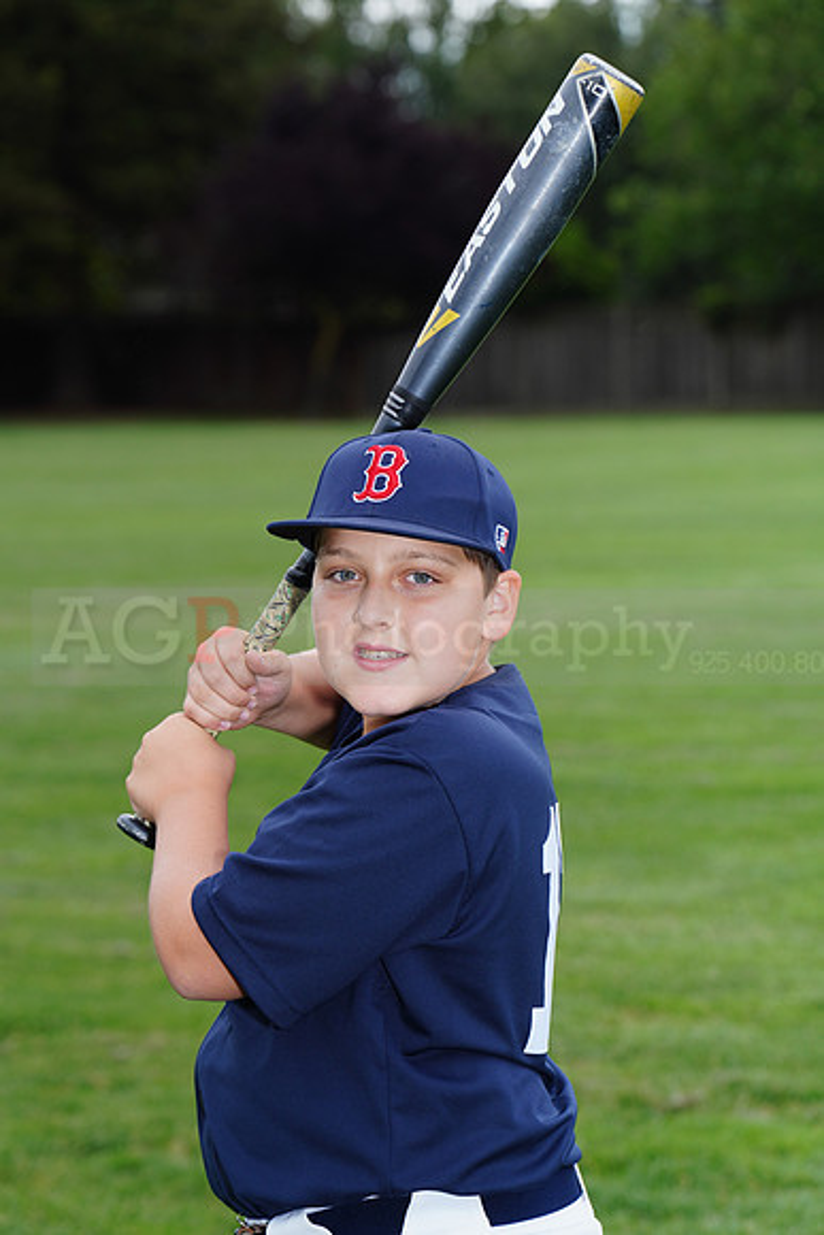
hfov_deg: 8.3
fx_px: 5661
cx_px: 412
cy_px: 618
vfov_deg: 12.4
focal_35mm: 165
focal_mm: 165
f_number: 8
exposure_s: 1/250
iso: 200
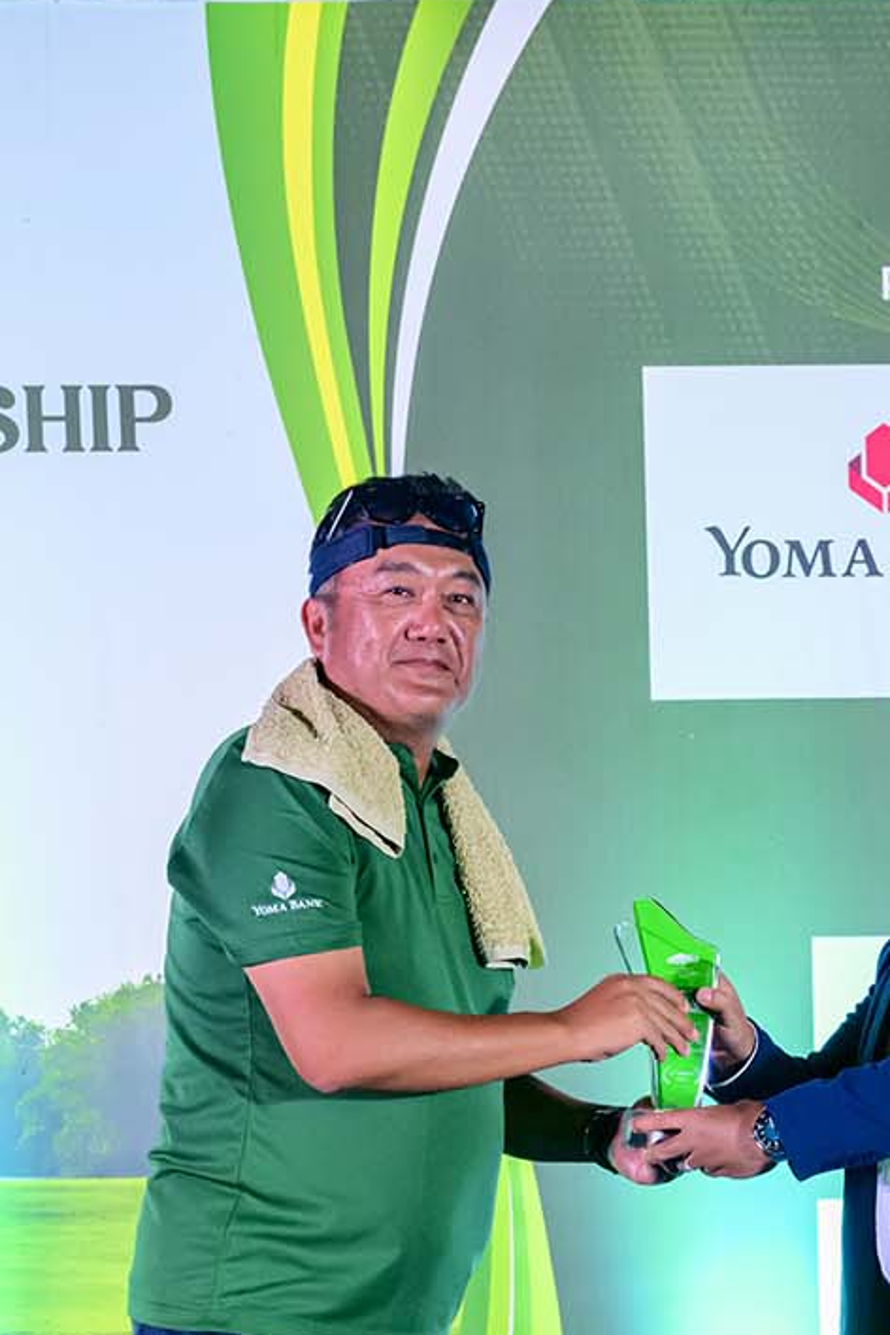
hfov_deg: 21.6
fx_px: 2300
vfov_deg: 31.2
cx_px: 724
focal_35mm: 62
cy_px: 1135
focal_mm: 30.5
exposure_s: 1/250
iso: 3600
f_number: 4.5
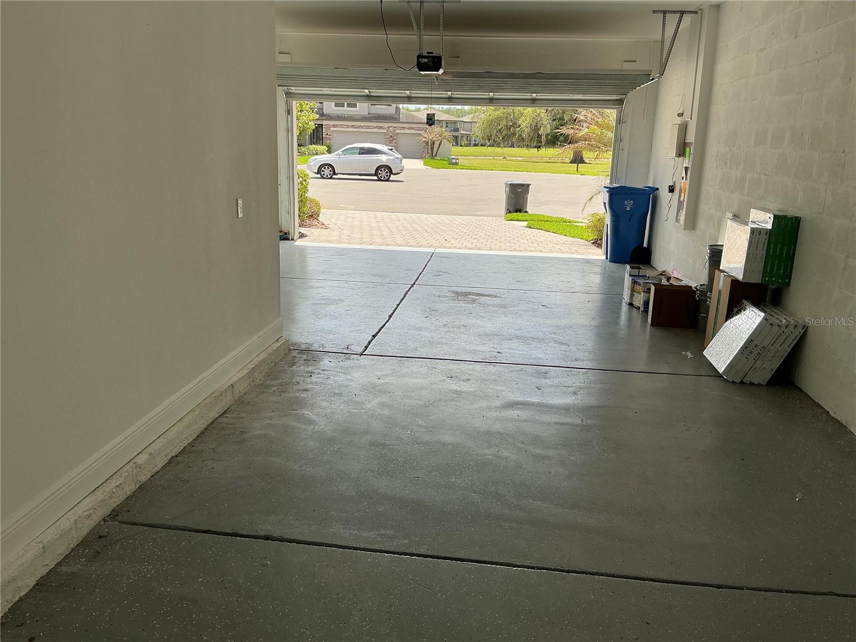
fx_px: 717
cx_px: 428
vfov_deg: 48.2
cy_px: 321
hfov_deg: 61.7
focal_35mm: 29
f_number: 1.8
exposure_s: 1/491
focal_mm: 3
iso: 25
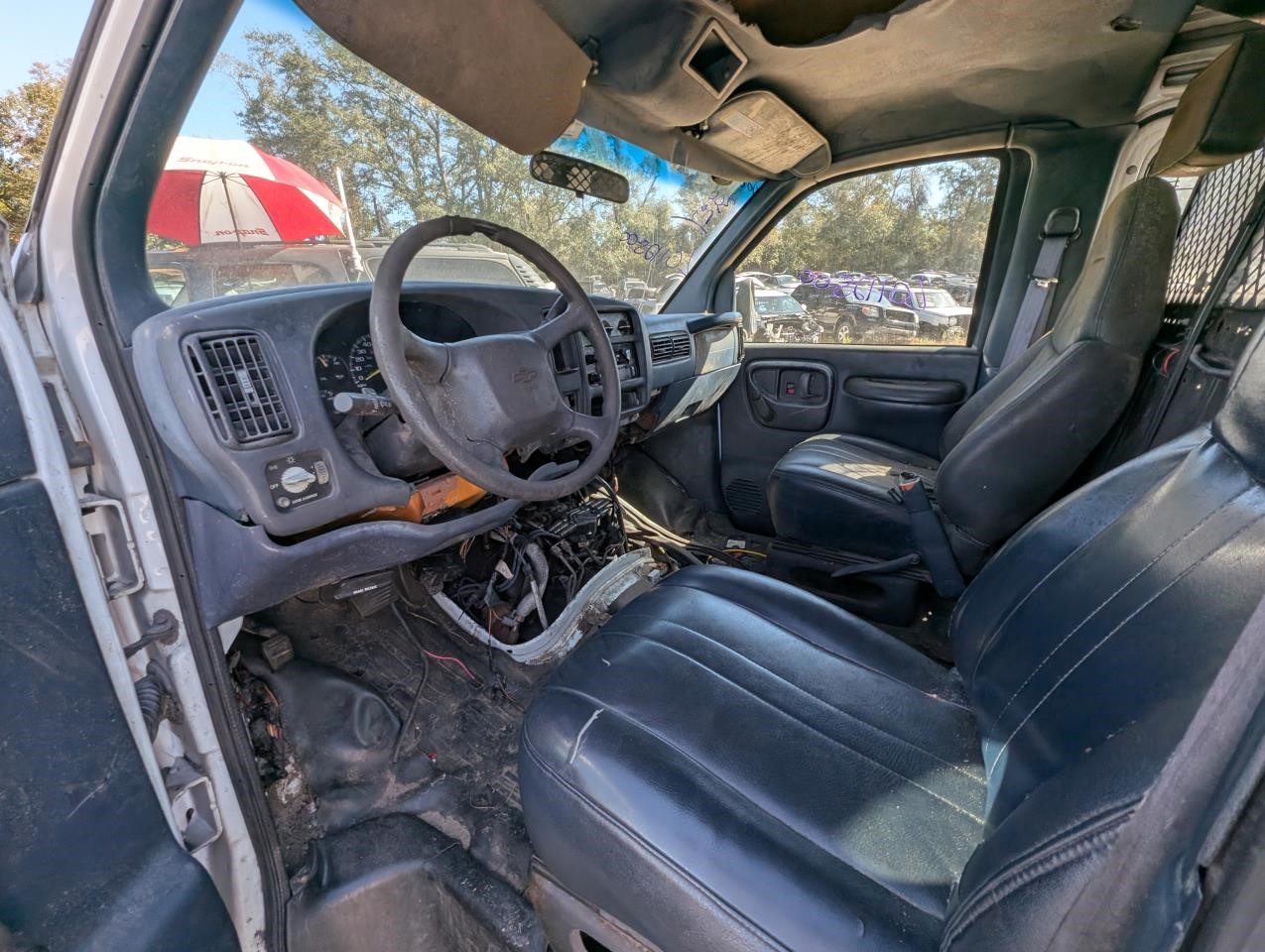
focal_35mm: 13
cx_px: 632
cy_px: 476
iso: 45
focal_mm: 1.95
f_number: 2.2
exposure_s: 1/275
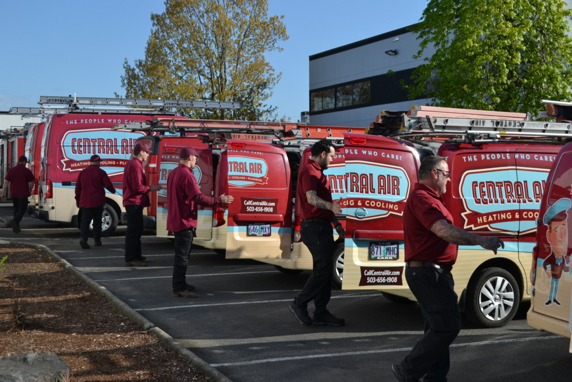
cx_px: 286
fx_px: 834
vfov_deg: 25.8
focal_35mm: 52
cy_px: 191
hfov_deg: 37.8
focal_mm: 35
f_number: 5.6
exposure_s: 1/1600
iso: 400
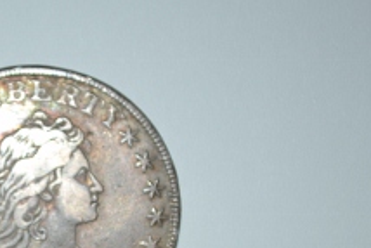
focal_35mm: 140
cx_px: 35
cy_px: 200
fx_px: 1444
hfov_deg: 14.5
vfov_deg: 9.8
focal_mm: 50
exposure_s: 1/60
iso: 180
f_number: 5.6
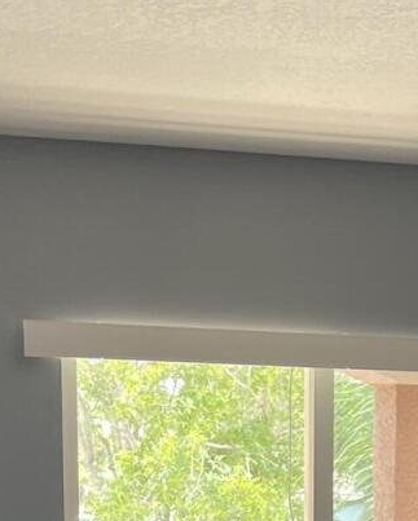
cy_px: 794
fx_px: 1869
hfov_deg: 12.7
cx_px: 302
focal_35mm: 121
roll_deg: -0.2
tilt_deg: -8.7
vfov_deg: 14.7
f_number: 1.6
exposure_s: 1/120
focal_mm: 5.1
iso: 100
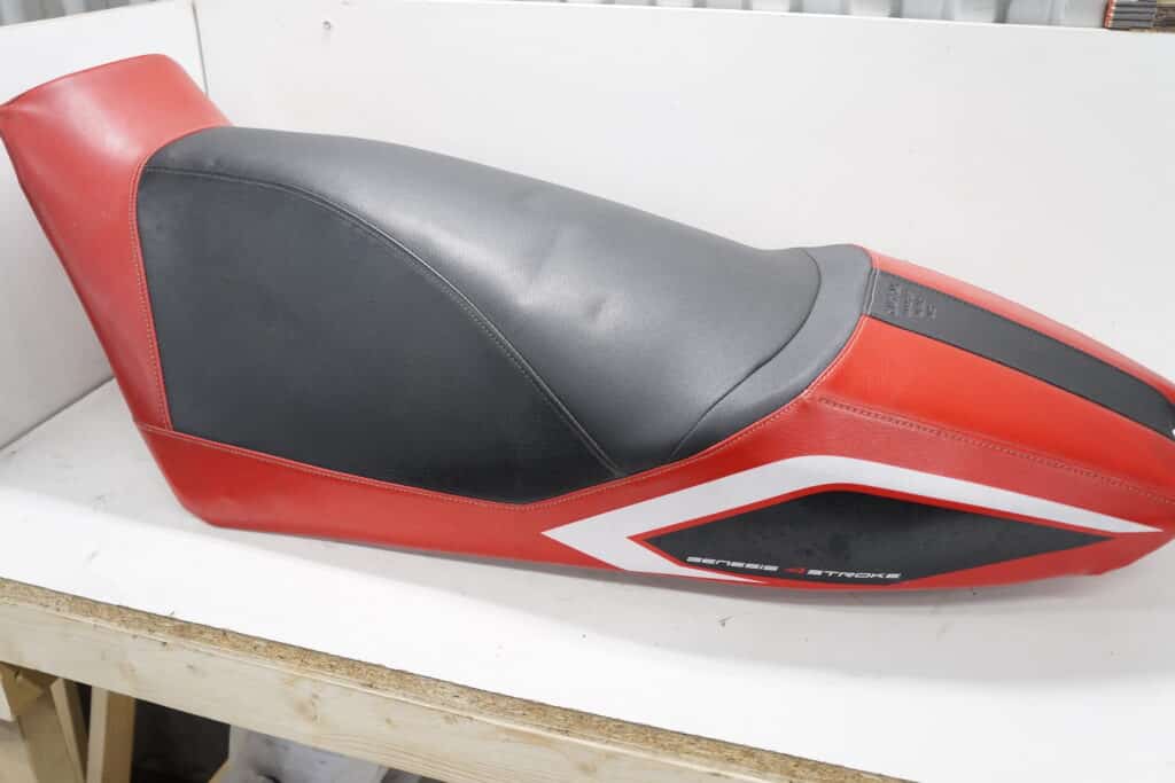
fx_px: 979
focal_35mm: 30
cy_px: 392
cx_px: 588
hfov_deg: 61.9
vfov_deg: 43.6
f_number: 5
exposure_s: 1/60
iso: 800
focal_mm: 20
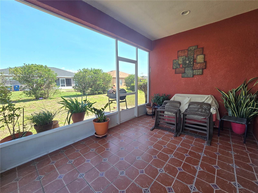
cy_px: 96
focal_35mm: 13
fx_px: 97
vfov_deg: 89.9
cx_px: 129
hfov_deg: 106.2
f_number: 2.2
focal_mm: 2.2
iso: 50
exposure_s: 1/224
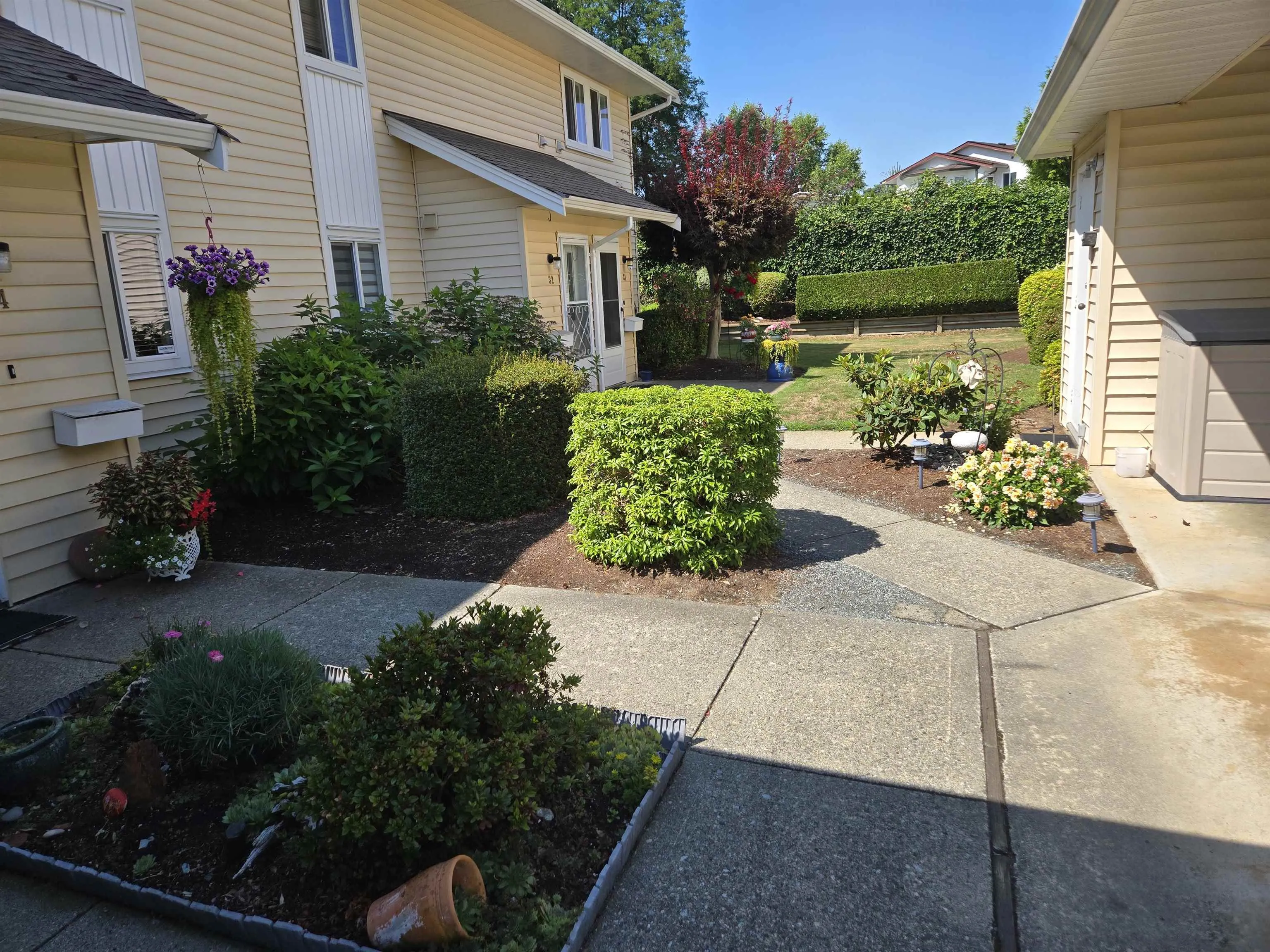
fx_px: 844
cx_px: 635
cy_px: 476
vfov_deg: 58.9
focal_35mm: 23
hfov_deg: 73.9
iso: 64
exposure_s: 1/2921
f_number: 1.8
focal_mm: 5.4
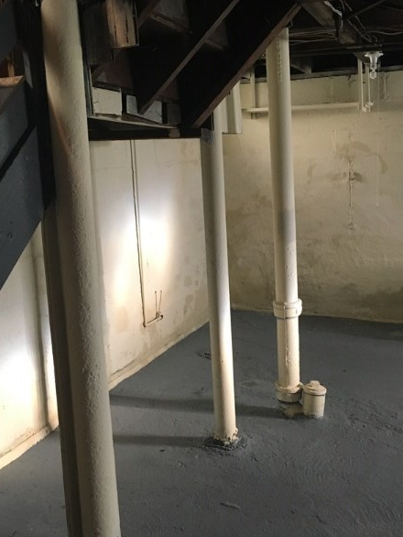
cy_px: 264
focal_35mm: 38
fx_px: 589
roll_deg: +3.0
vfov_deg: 49.0
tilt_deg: -9.6
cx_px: 229
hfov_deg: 37.7
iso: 160
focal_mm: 4.15
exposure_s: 1/30
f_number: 2.2
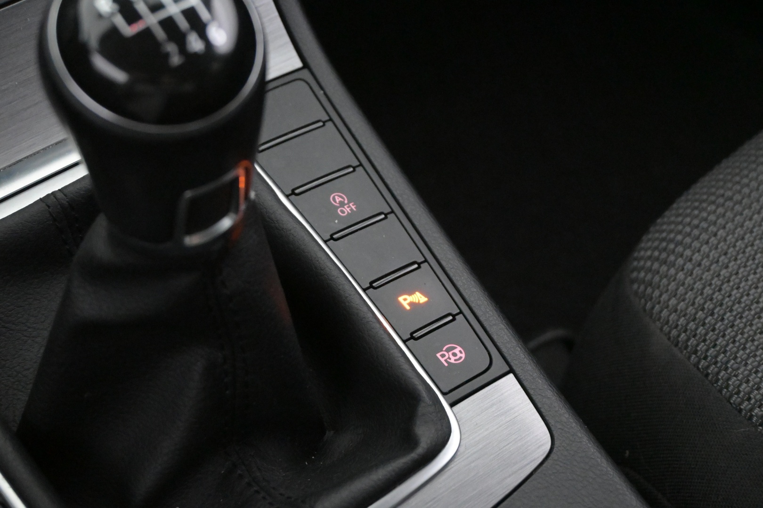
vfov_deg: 23.8
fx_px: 1208
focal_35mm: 57
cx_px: 382
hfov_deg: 35.1
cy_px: 254
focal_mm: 38
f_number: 5.6
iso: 9000
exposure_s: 1/60
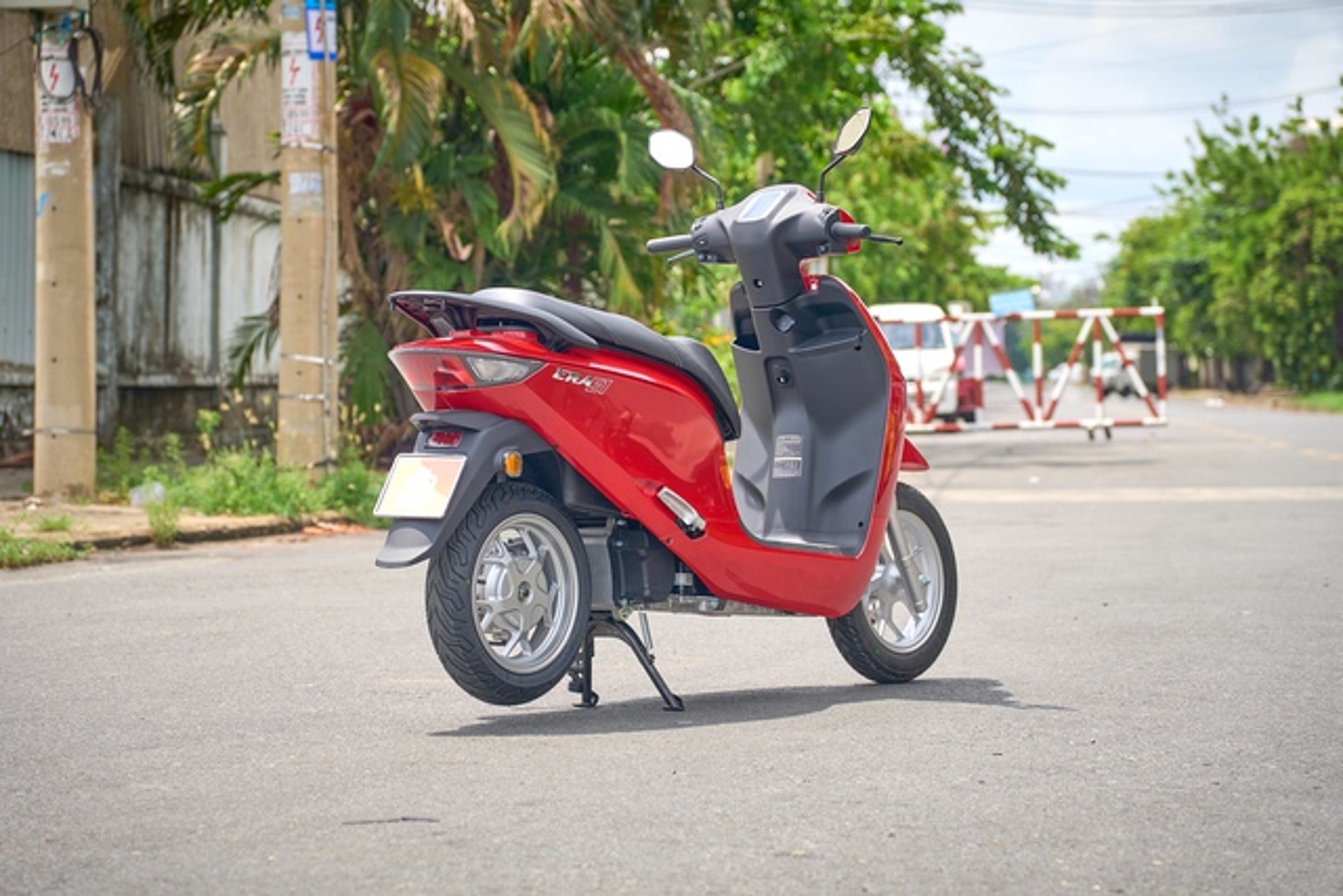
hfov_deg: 19.5
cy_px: 448
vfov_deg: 13.0
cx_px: 672
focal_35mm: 105
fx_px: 3918
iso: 80
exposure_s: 1/500
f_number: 3.5
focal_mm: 70
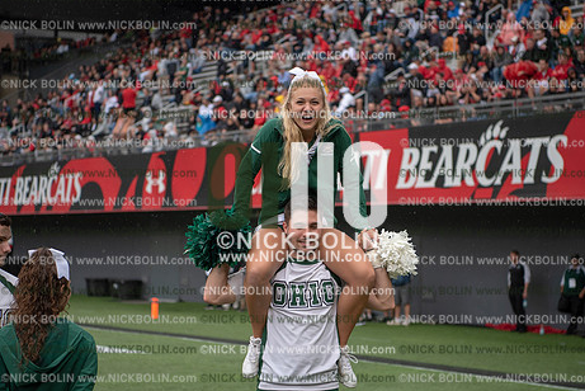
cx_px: 297
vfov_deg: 15.6
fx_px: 1431
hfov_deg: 23.1
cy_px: 202
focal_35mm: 88
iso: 250
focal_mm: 70
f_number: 2.8
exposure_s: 1/1000
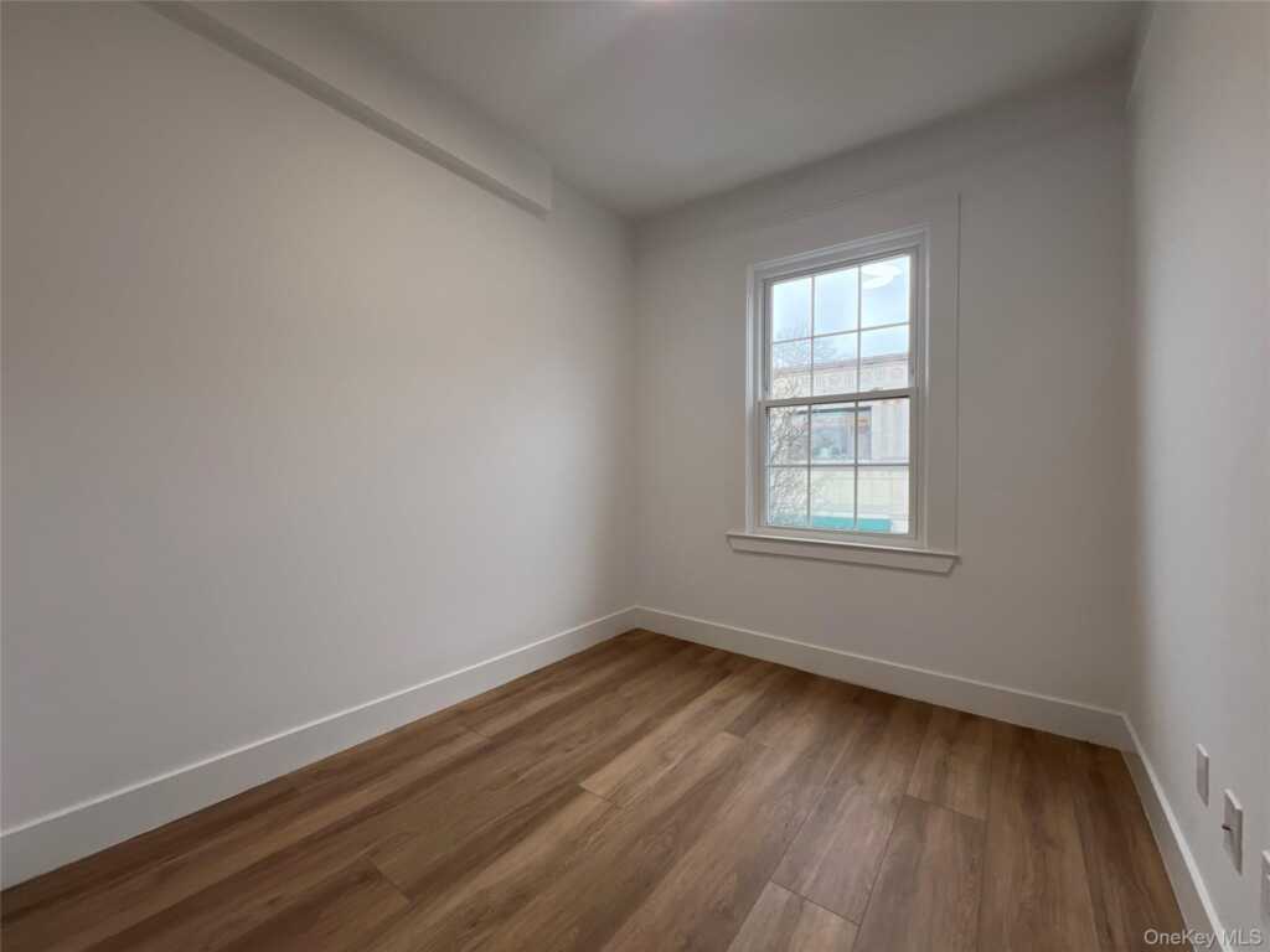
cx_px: 635
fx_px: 477
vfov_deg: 89.9
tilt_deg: -1.1
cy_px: 476
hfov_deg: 106.2
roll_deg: -1.6
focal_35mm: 13
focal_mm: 1.57
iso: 50
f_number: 1.8
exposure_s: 1/120
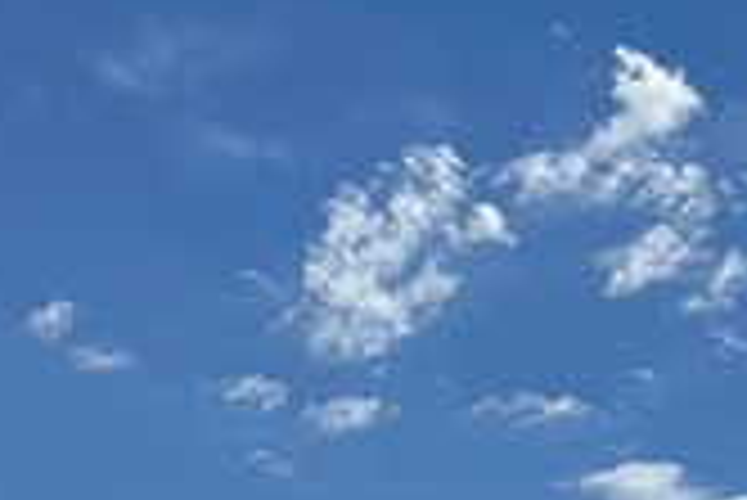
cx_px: 1480
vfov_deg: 8.1
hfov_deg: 11.9
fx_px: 3198
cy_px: 1275
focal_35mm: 154
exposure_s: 1/9709
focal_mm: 6.86
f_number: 1.78
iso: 80
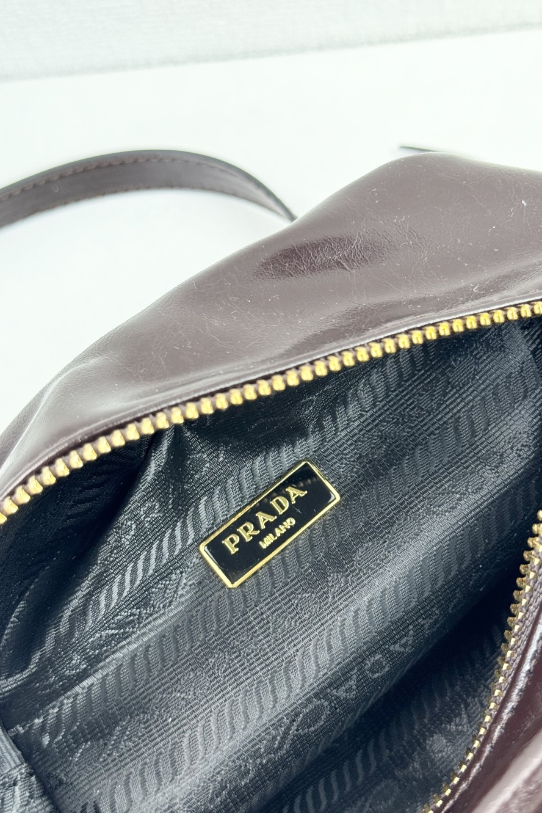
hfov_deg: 25.1
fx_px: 1219
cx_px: 284
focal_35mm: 54
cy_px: 423
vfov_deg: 36.9
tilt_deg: -64.3
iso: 64
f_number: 1.78
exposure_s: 1/284
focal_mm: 6.86
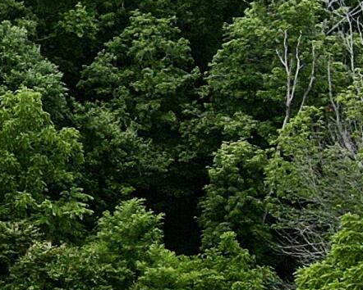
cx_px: -562
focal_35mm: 159
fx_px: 1709
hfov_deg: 10.2
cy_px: 37
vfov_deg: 9.7
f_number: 2.8
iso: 110
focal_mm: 4.5
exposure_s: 1/640
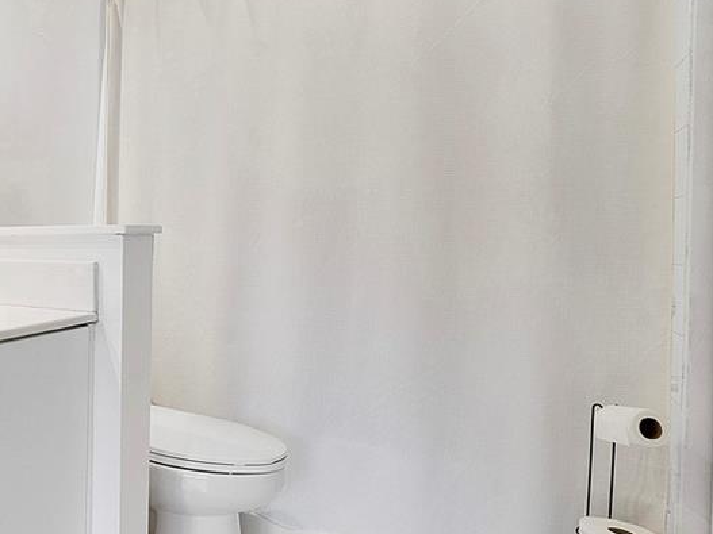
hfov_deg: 54.2
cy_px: 250
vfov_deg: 49.7
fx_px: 577
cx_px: 54
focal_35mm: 28
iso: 250
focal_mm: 10
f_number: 10
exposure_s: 1/15
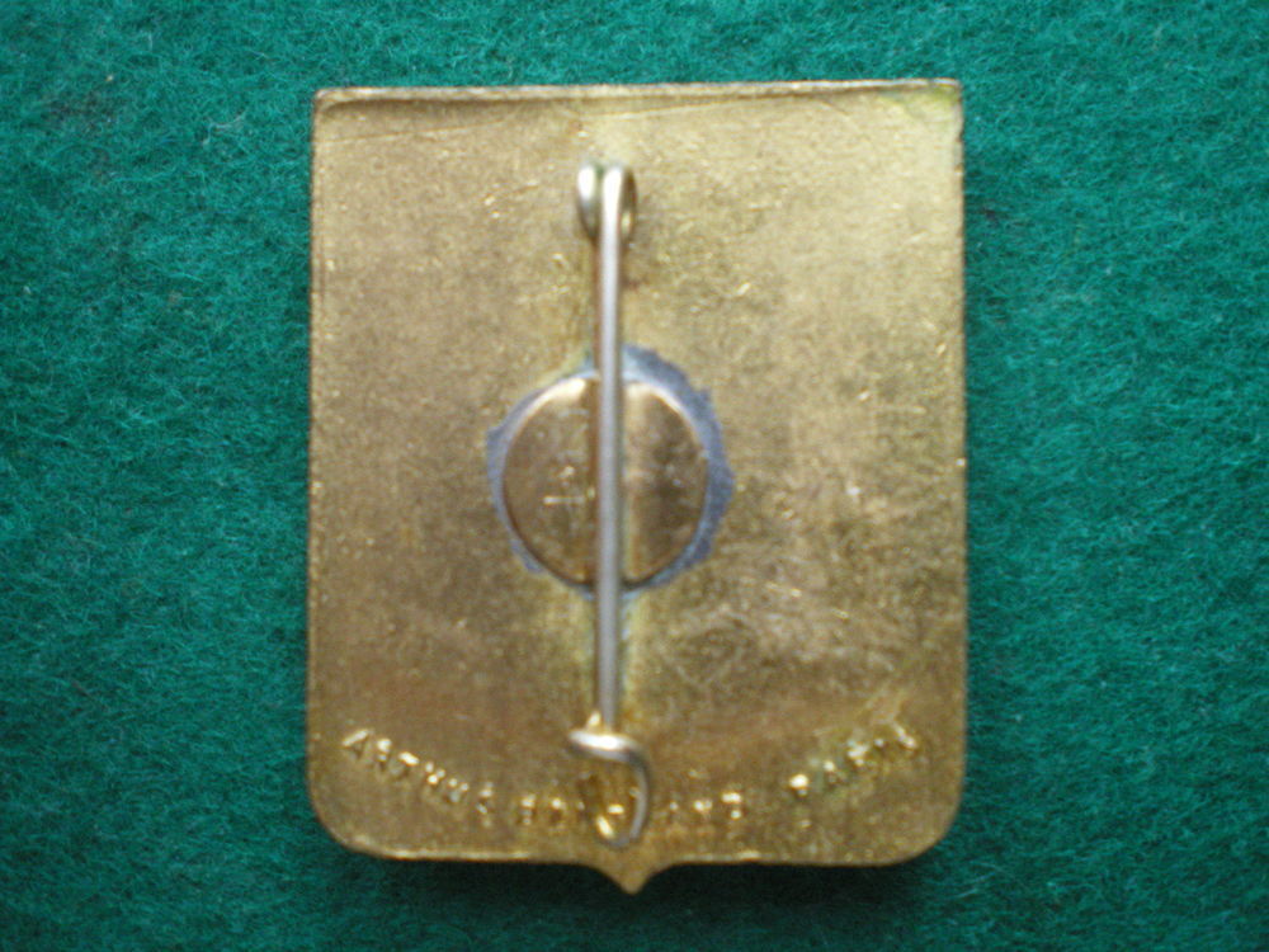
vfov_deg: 37.7
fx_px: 1393
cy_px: 476
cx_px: 634
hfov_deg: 49.0
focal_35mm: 38
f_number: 3.1
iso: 400
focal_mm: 6.3
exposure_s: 1/30
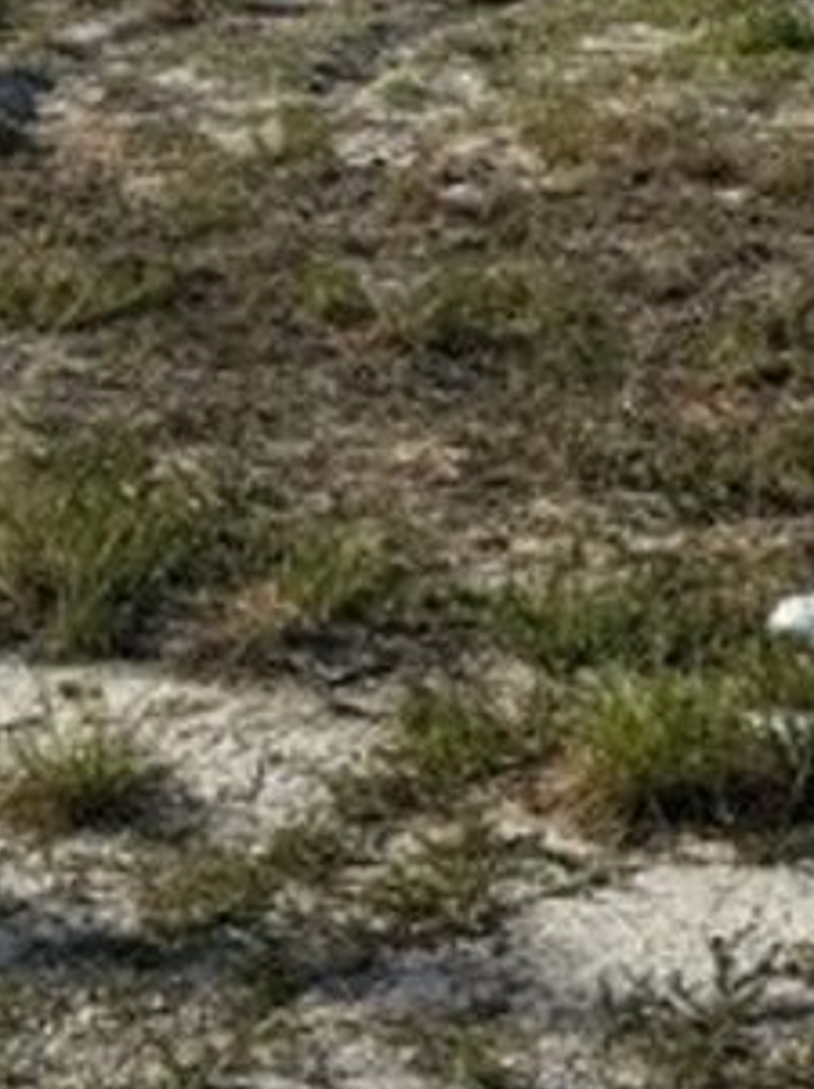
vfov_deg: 17.1
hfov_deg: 13.6
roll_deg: -0.4
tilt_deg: -3.0
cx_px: 449
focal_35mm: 109
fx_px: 3425
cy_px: -288
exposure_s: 1/6410
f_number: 1.78
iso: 80
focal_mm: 6.76
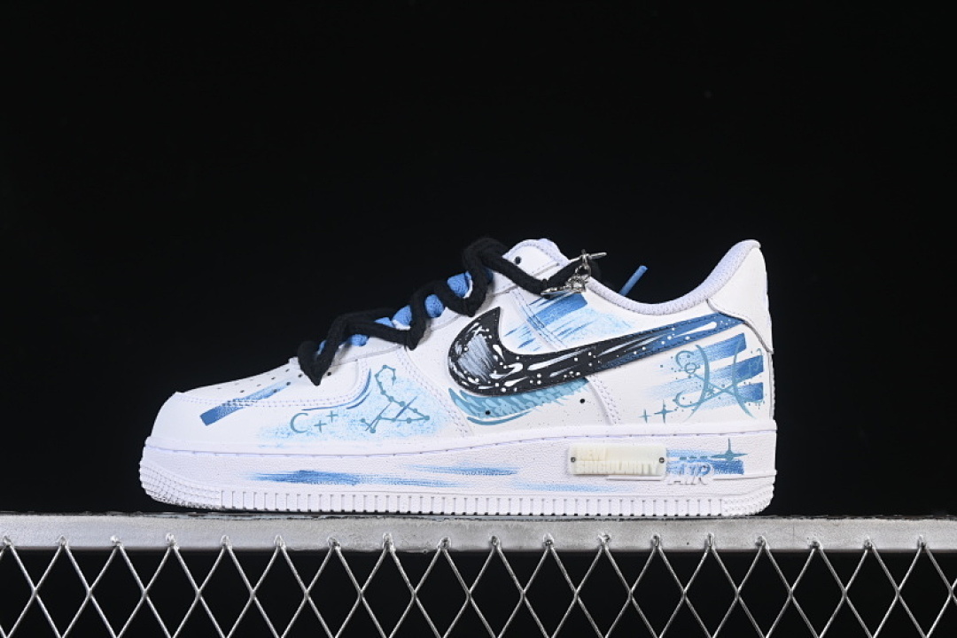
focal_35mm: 75
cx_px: 478
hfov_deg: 27.0
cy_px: 319
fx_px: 1994
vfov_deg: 18.2
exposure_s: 1/80
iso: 160
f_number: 8
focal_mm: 50
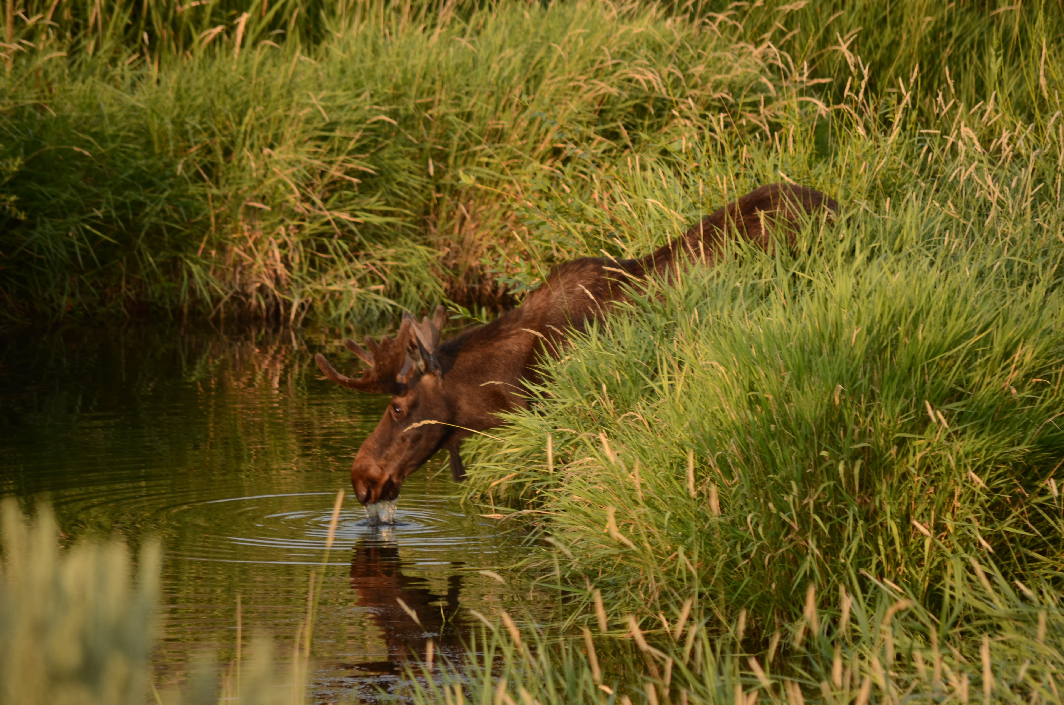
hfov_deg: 6.9
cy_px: 352
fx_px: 8848
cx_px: 532
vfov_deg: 4.6
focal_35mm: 300
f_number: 5.6
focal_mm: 200
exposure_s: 1/200
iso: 200
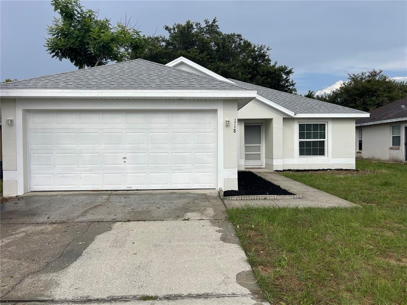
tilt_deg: -1.5
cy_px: 152
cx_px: 204
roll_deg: +0.2
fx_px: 294
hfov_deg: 69.4
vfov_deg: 54.9
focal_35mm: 25
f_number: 1.6
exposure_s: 1/3922
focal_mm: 5.1
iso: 32
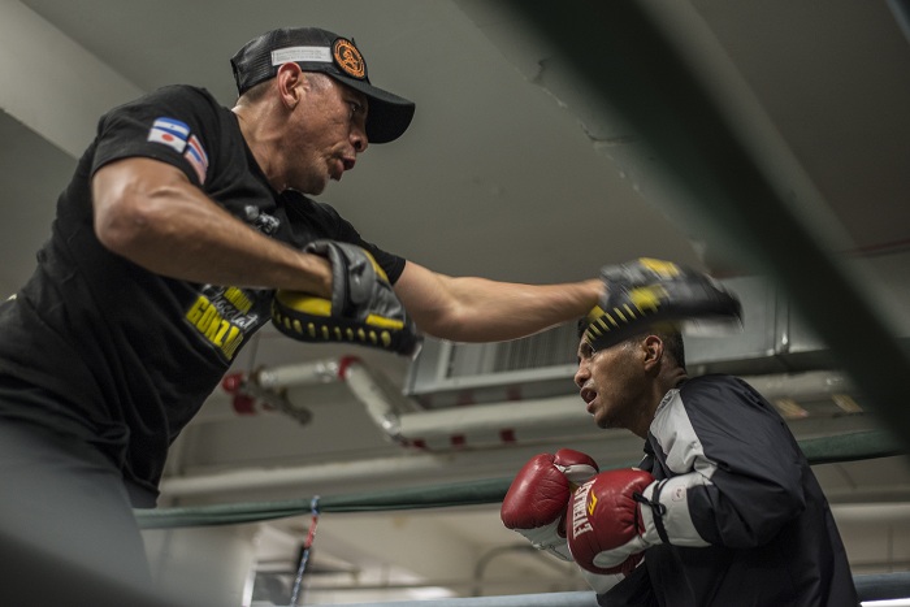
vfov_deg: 27.0
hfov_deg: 39.6
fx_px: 1264
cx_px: 455
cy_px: 304
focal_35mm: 50
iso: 1600
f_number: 2.2
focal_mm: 50
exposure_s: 1/250
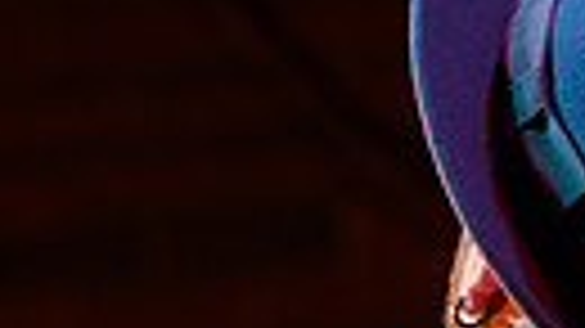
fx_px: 14513
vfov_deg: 1.3
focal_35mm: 936
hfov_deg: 2.3
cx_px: 117
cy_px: 786
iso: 1600
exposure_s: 1/60
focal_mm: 200
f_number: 8
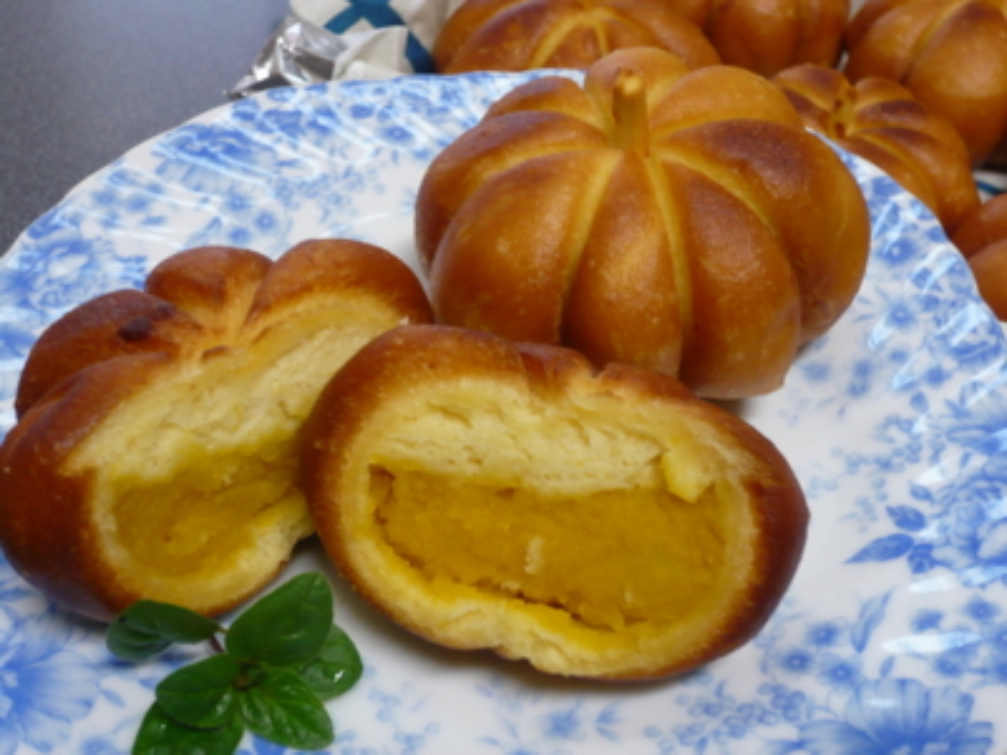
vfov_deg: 33.6
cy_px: 378
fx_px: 1251
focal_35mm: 43
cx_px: 504
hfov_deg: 43.9
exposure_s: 1/8
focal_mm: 7
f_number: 3.4
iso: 200
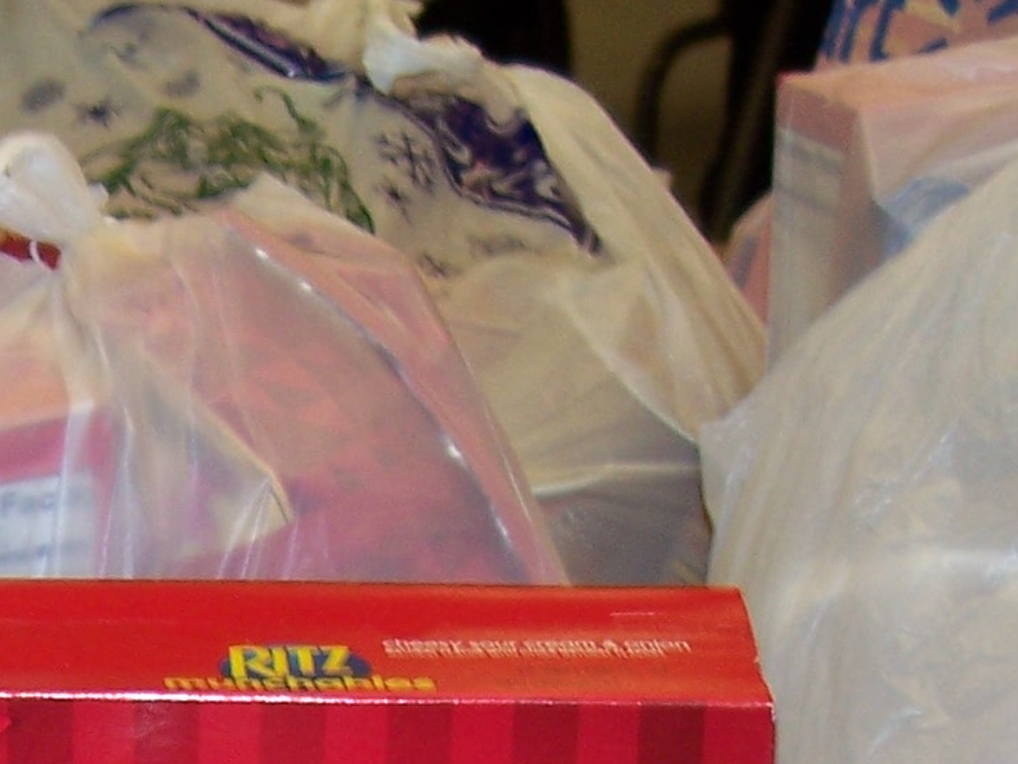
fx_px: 4823
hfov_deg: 11.8
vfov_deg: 8.5
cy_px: 1567
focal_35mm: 164
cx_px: -257
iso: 80
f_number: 2.8
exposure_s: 1/60
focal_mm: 7.8
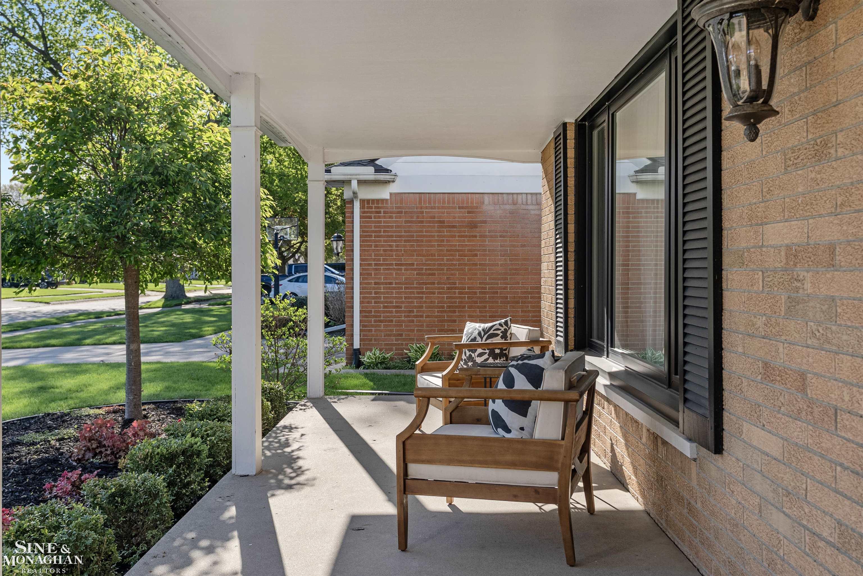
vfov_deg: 37.9
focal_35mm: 35
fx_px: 839
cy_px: 288
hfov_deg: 54.4
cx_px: 432
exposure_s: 1/200
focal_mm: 35
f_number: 8
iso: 320
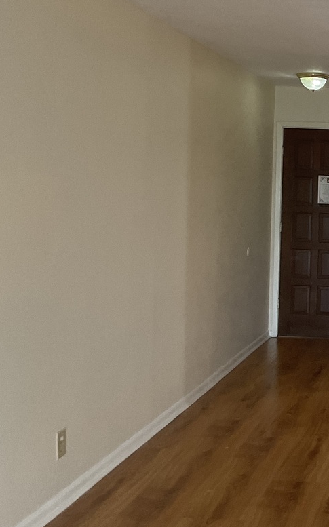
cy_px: 198
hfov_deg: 20.7
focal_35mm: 57
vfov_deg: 35.5
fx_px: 818
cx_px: 432
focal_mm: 3
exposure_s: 1/60
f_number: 1.8
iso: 64
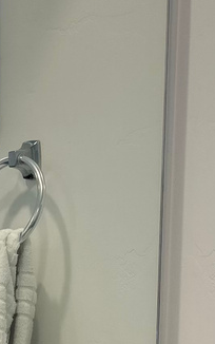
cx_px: 11
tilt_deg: -8.6
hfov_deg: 10.8
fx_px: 1124
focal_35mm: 120
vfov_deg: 16.6
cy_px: 423
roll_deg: -0.8
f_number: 1.78
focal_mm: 6.86
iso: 64
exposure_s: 1/120
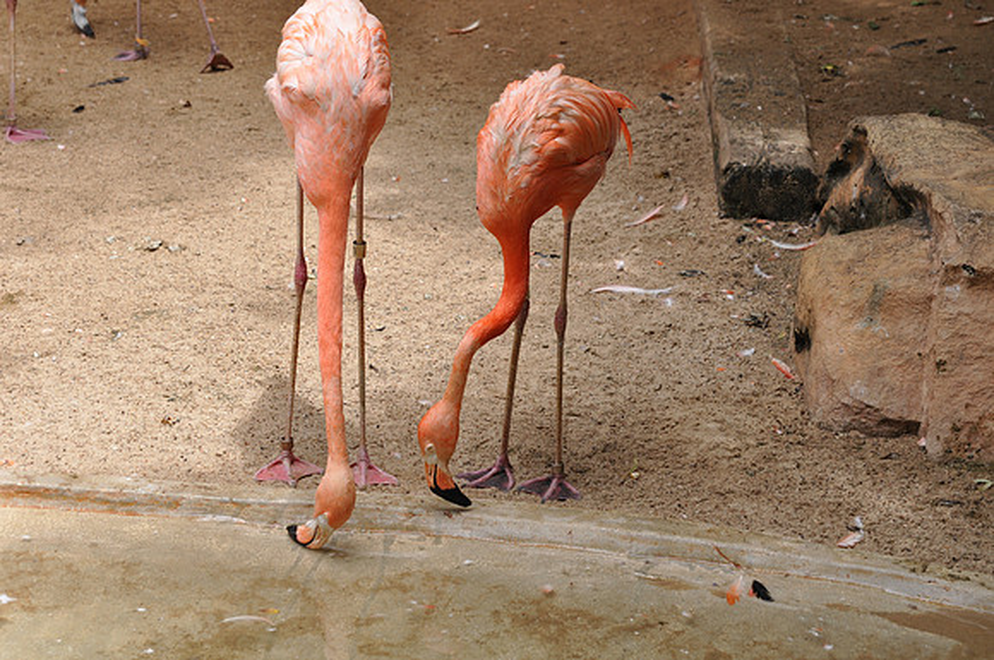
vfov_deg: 13.0
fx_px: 2895
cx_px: 497
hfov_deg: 19.5
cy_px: 330
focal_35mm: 105
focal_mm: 70
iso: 220
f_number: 5.6
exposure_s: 1/500
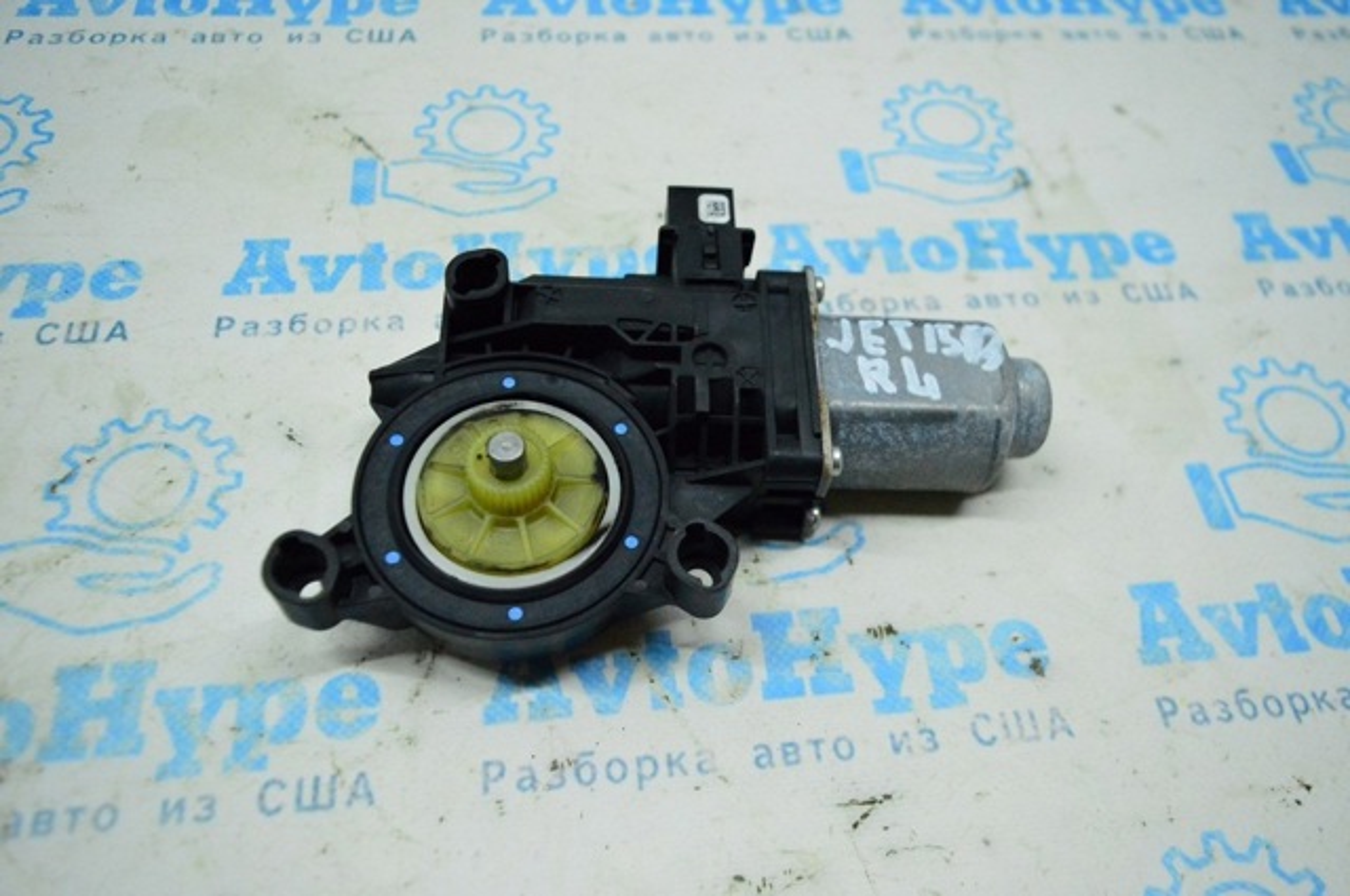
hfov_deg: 67.4
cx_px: 675
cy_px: 448
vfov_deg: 47.8
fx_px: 1011
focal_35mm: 27
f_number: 4
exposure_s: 1/1000
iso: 6400
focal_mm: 18
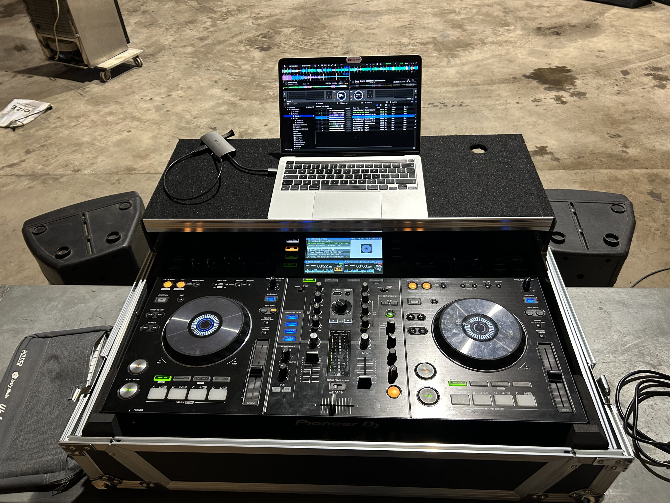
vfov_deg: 53.1
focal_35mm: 26
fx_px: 503
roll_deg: +3.3
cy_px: 252
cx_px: 335
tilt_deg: -41.3
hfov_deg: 67.3
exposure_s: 1/50
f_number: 1.5
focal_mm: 5.7
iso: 200
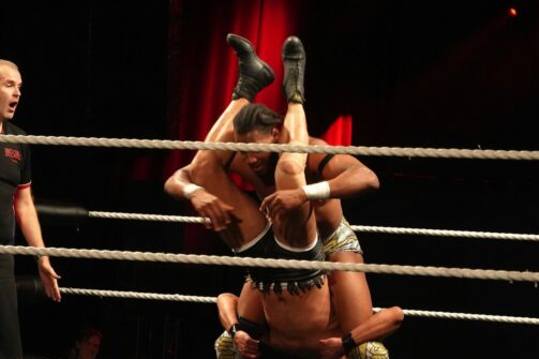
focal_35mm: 174
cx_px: 240
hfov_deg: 11.8
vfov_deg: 7.9
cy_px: 201
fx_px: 2604
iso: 5000
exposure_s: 1/160
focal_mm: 76
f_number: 5
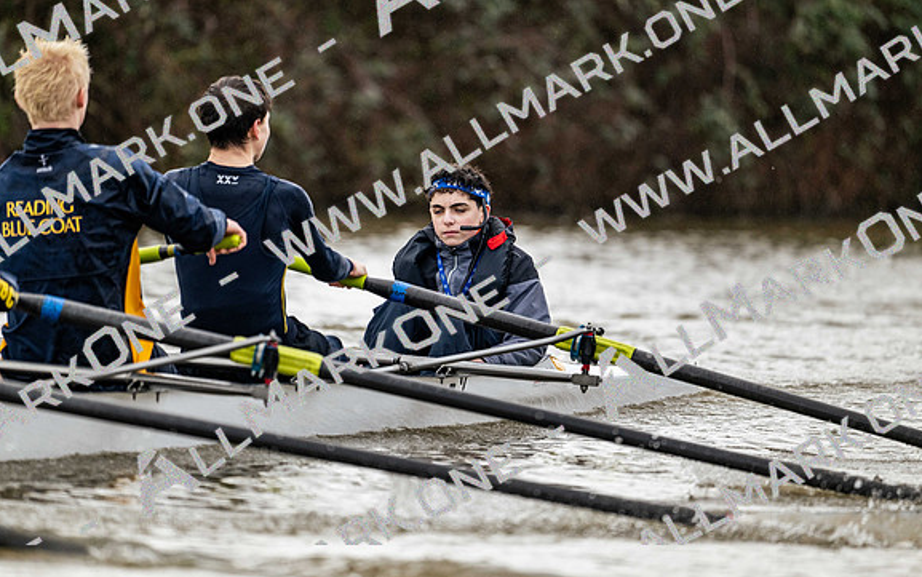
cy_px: 271
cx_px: 462
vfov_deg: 3.2
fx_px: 10305
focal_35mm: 410
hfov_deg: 5.1
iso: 1100
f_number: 4.5
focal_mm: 400
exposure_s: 1/1600
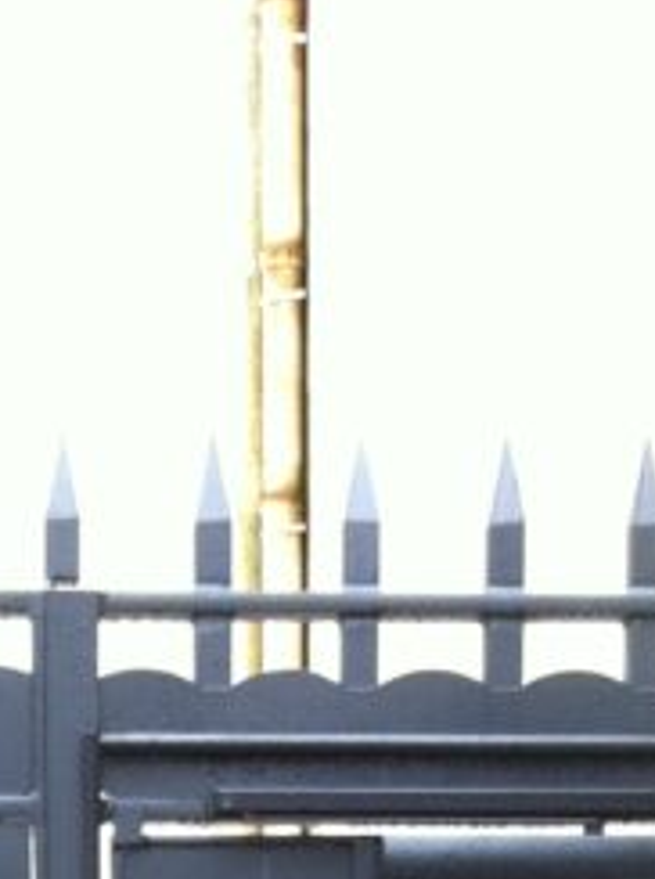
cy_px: 1718
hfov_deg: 10.0
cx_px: 157
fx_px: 3722
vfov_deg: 12.1
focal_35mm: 147
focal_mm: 3.85
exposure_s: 1/30
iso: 100
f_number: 2.8
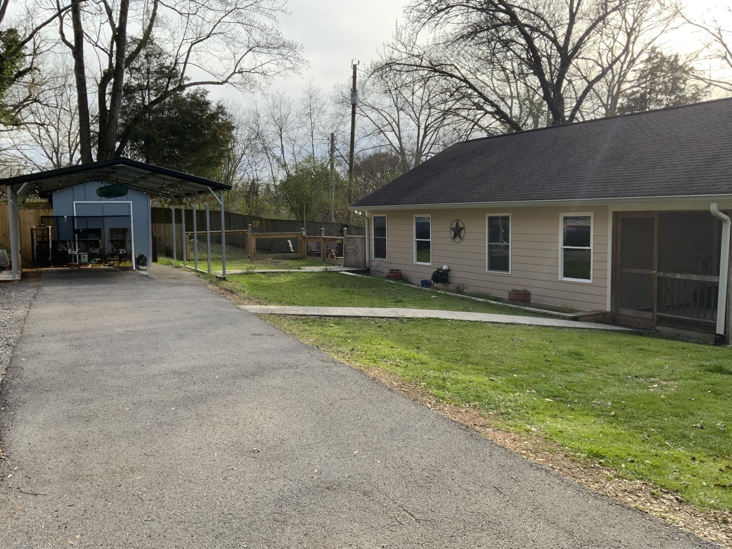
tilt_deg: -3.5
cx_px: 366
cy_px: 274
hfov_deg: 61.7
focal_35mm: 29
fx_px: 613
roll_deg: +0.4
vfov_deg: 48.2
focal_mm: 3
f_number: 1.8
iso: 16
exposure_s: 1/491
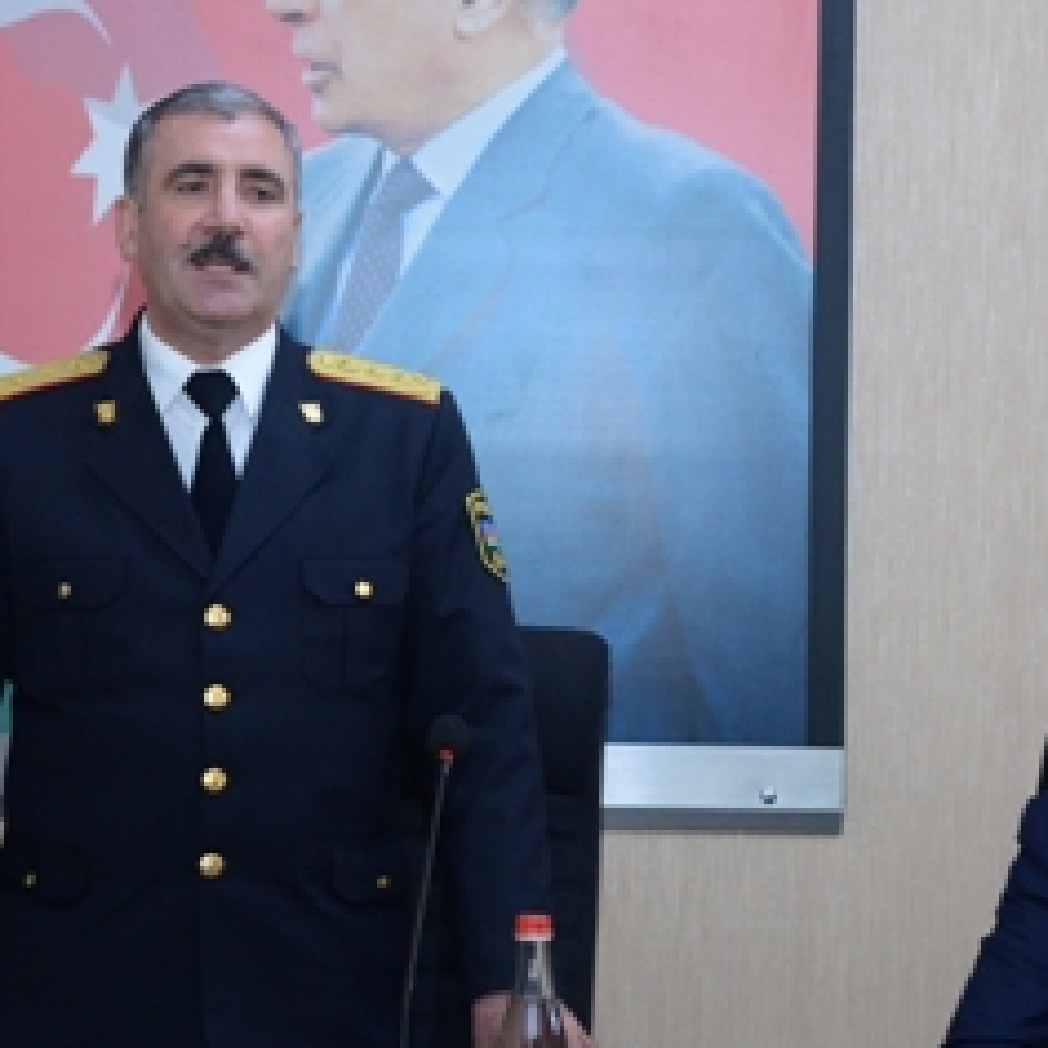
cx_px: 373
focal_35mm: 127
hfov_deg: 13.7
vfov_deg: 13.7
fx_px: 4350
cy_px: 504
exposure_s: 1/125
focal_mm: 55
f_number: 5
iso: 2200
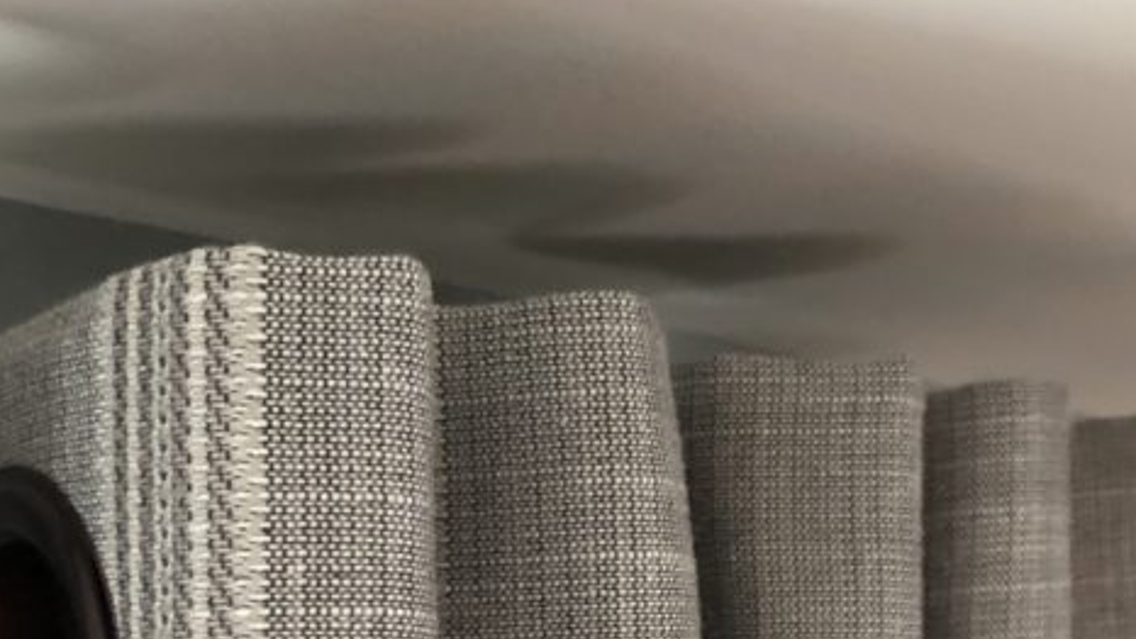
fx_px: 2018
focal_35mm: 67
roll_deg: +2.2
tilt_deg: +0.7
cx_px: 734
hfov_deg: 31.3
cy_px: 793
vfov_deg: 17.1
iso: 100
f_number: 1.8
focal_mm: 4
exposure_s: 1/5
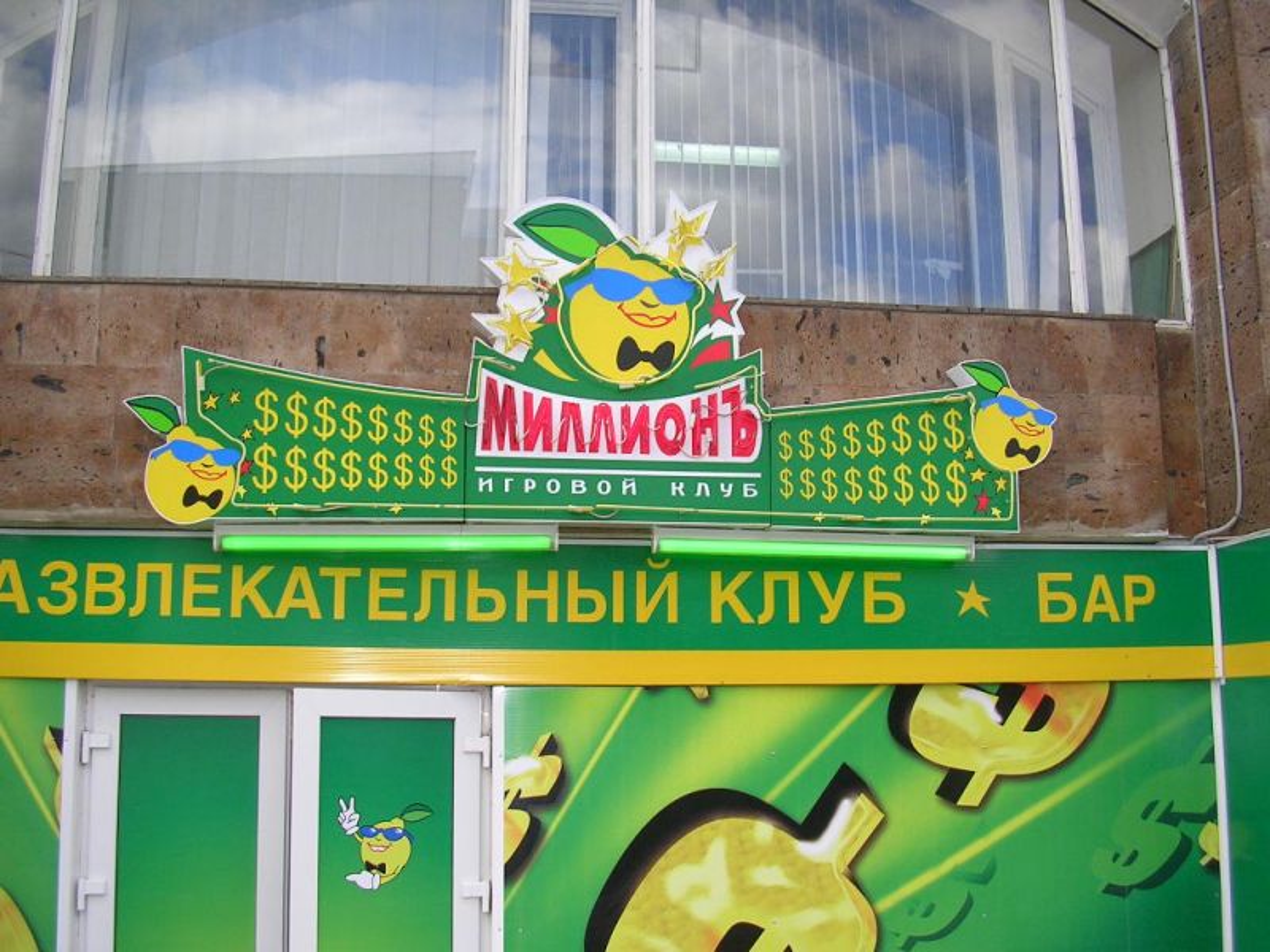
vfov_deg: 37.7
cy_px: 476
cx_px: 635
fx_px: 1394
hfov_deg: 49.0
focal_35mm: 38
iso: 71
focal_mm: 5.8
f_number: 2.8
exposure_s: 1/460
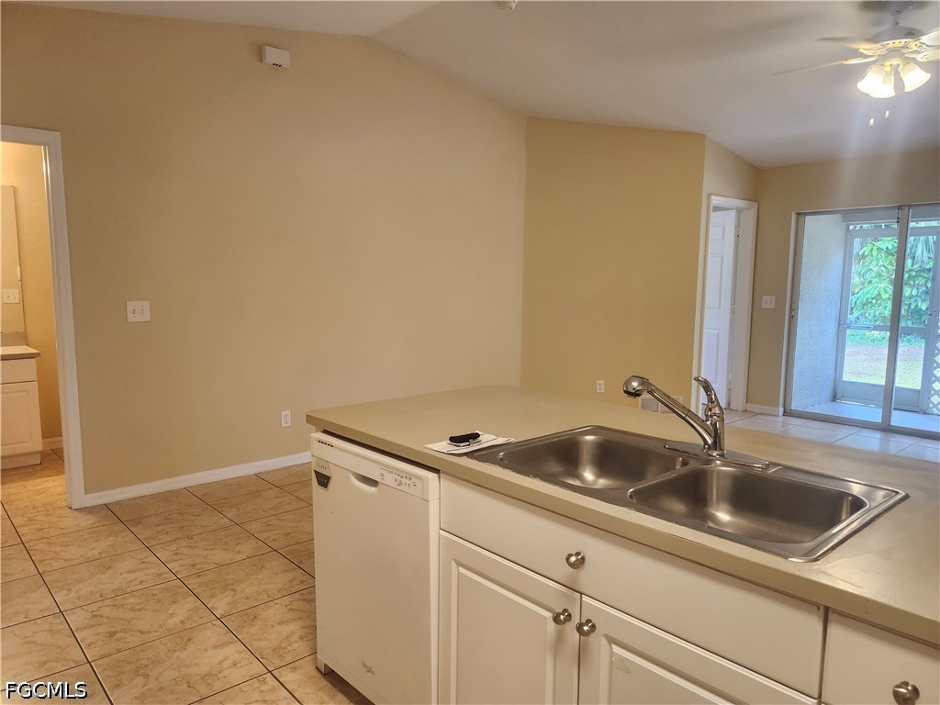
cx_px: 470
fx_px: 625
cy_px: 352
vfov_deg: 58.9
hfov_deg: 73.9
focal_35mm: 23
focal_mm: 5.54
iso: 250
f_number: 1.8
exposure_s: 1/120
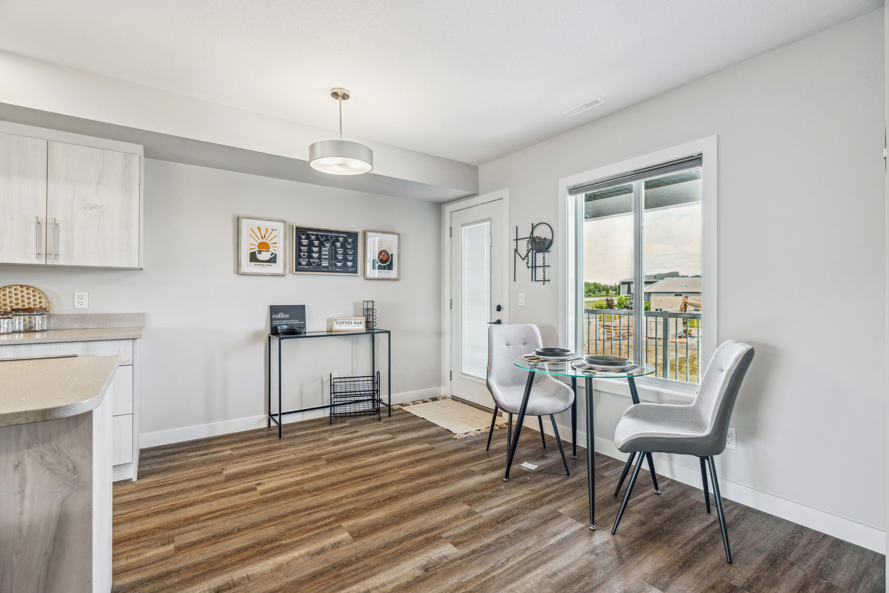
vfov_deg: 73.7
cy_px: 296
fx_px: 395
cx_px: 444
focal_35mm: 16
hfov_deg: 96.7
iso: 400
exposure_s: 1/30
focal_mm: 16
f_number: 7.1
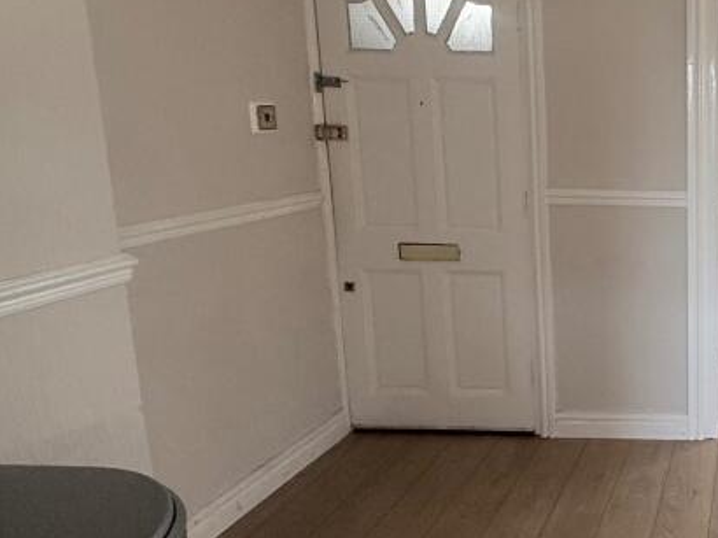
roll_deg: -1.6
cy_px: 233
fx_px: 726
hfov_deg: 42.1
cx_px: 783
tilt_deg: -10.5
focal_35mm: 35
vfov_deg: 40.6
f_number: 2.2
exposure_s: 1/99
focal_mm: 2.22
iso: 160
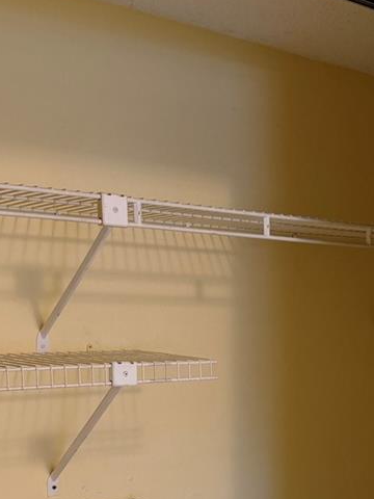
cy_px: 446
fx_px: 864
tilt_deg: -7.6
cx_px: 328
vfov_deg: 30.8
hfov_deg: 23.8
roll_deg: -0.3
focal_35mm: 60
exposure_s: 1/60
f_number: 1.78
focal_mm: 6.76
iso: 160
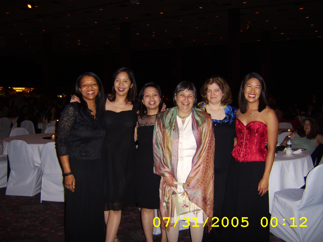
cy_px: 121
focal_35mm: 31
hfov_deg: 58.4
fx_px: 289
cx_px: 162
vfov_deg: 45.4
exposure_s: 1/30
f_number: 2.7
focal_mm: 8.13
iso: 141
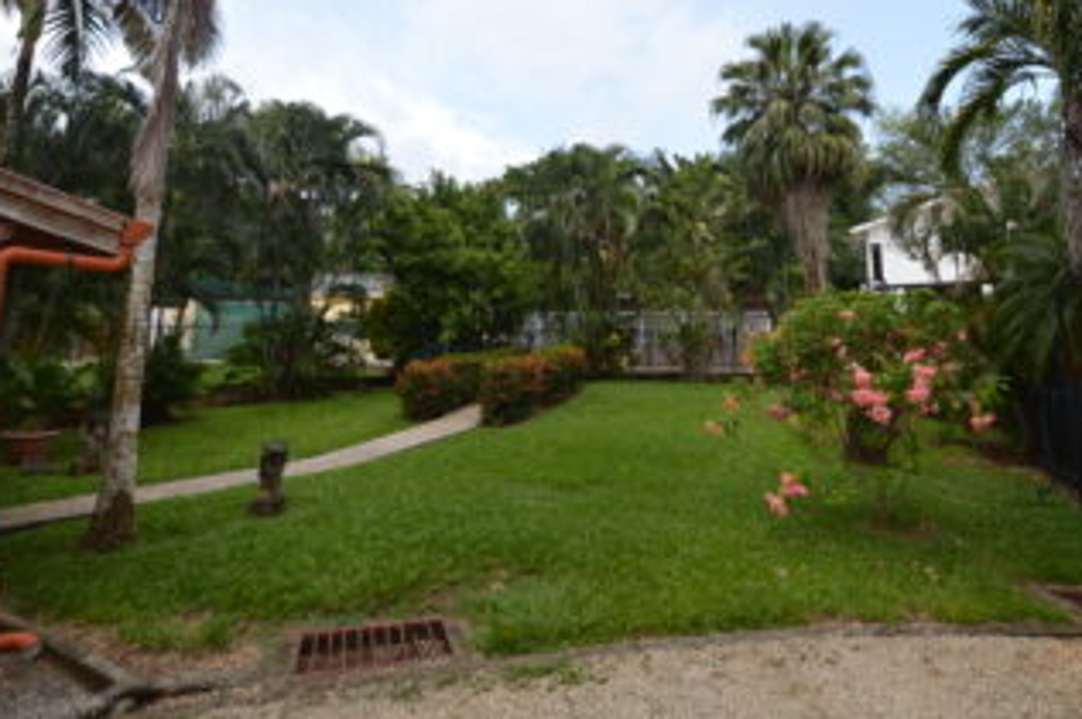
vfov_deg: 63.6
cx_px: 586
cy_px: 274
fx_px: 570
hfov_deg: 86.8
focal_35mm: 19
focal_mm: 10
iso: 100
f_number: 4
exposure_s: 1/200
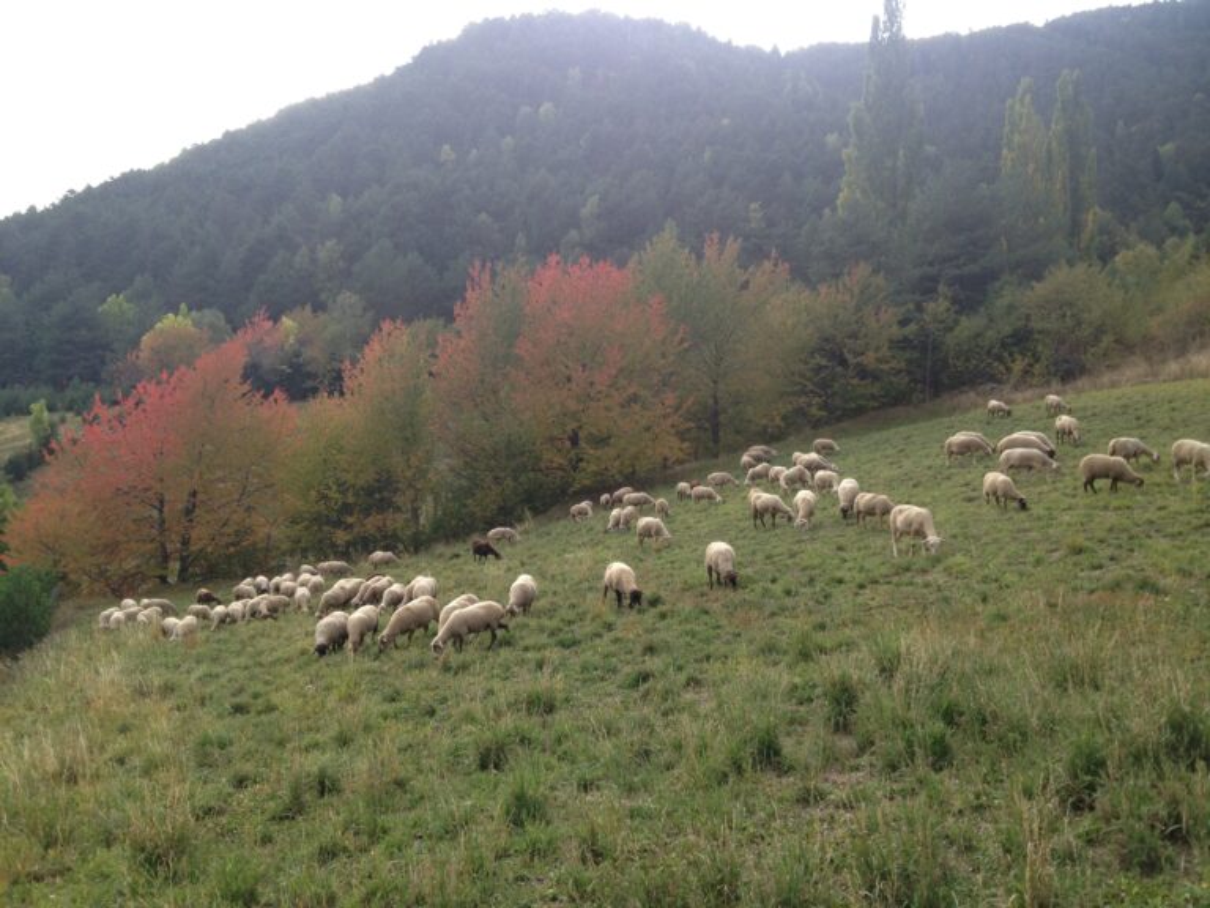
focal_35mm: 35
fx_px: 1223
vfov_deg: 40.7
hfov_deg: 52.6
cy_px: 454
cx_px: 605
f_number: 2.4
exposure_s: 1/563
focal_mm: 4.28
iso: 50
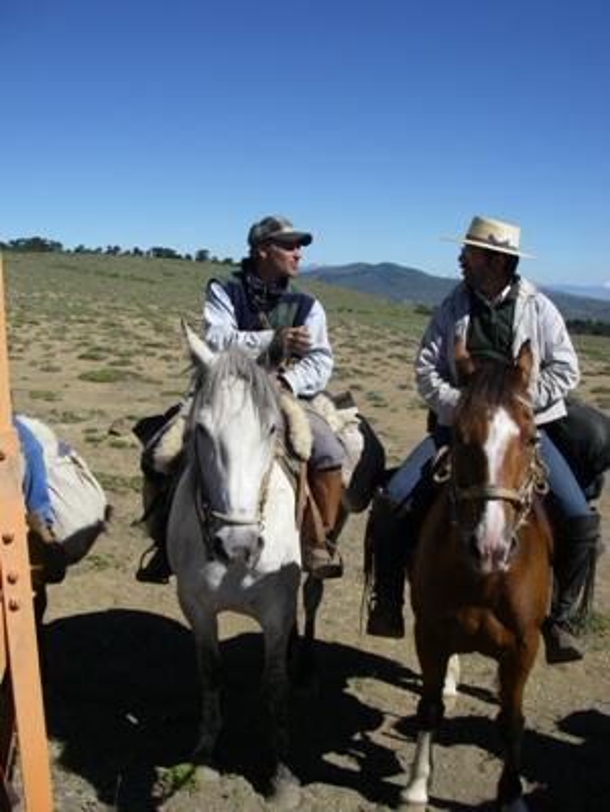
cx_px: 305
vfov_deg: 48.9
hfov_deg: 37.8
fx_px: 891
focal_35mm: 38
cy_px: 406
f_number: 6.6
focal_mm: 6.3
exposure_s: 1/250
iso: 64
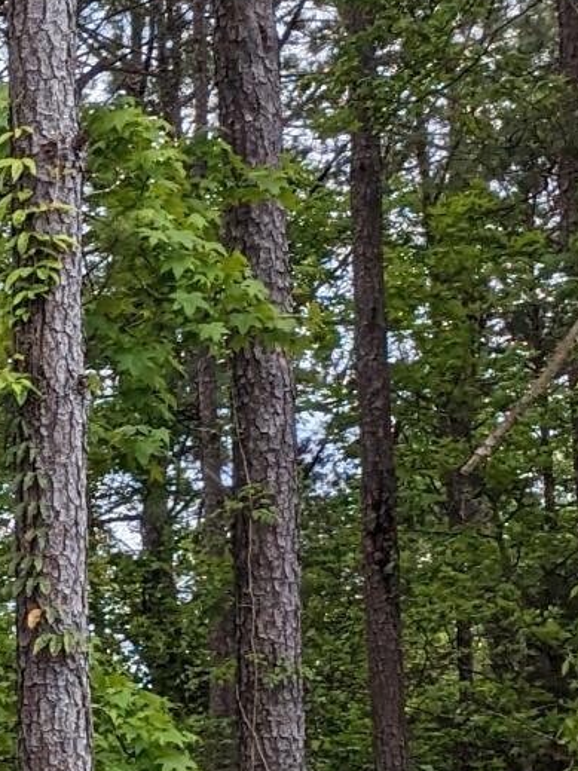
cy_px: 943
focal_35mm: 139
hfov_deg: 8.0
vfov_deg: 13.8
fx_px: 3096
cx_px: -1511
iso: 38
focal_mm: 6.81
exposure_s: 1/1332
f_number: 1.85
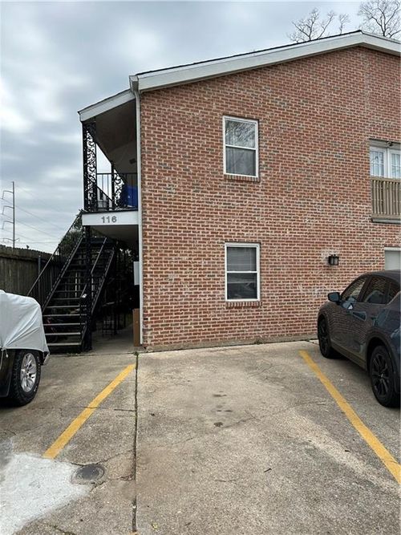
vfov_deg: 67.3
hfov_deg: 53.0
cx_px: 200
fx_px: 402
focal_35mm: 26
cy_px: 268
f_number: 1.5
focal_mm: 5.7
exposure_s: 1/2123
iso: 50
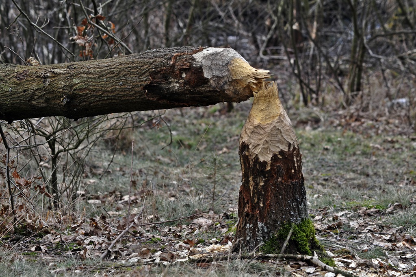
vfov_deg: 10.7
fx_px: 1471
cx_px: 208
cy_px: 138
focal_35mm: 128
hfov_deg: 16.1
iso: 400
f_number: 8
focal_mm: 85
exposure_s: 1/320
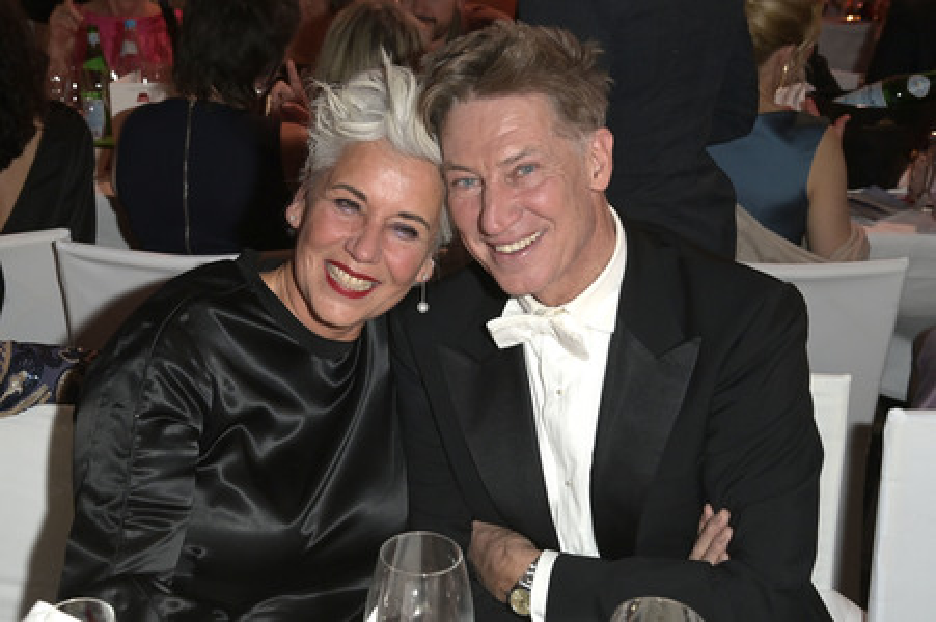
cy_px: 311
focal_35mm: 38
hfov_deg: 50.7
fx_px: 987
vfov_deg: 35.0
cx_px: 468
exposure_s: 1/100
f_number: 5.6
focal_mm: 38
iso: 1000
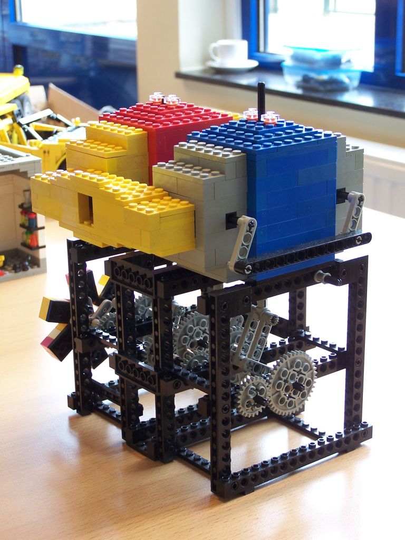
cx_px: 202
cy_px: 270
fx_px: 1076
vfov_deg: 28.2
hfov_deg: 21.3
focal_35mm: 69
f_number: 3.2
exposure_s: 1/8
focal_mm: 11.5
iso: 80
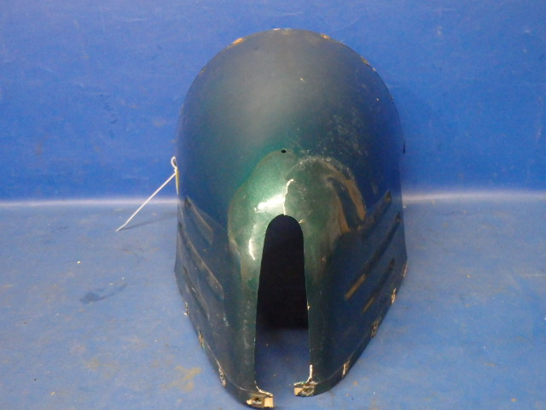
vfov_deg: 41.8
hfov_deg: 54.0
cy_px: 205
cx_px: 273
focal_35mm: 34
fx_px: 536
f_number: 4.4
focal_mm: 6.1
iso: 2000
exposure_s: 1/30
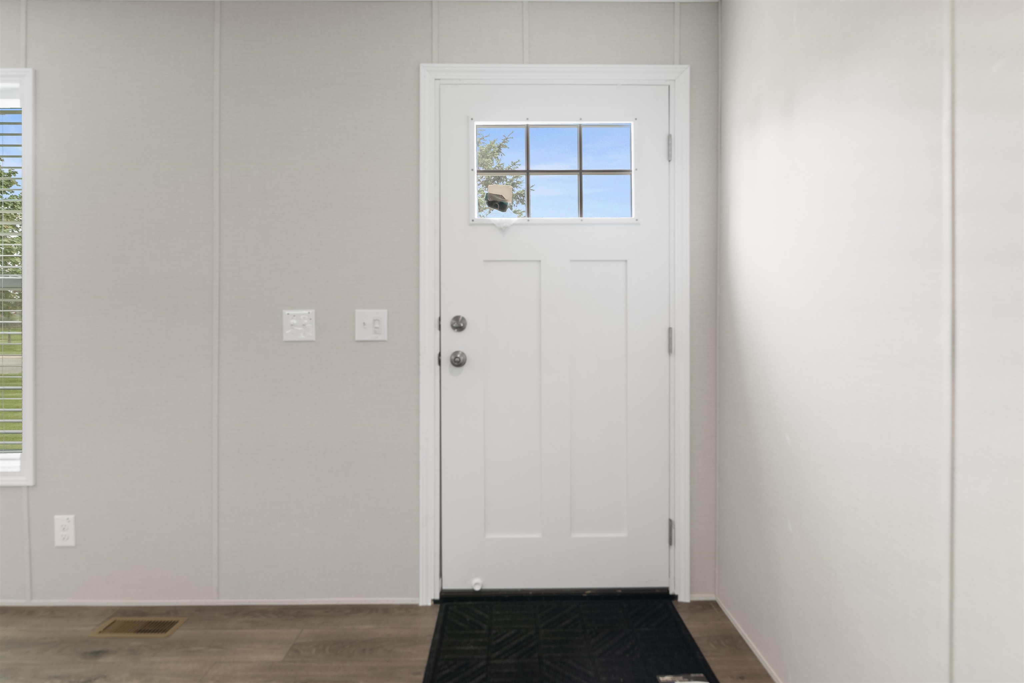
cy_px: 342
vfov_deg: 62.0
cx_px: 512
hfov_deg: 84.0
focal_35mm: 20
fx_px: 569
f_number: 7.1
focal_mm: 20
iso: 100
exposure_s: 1/3
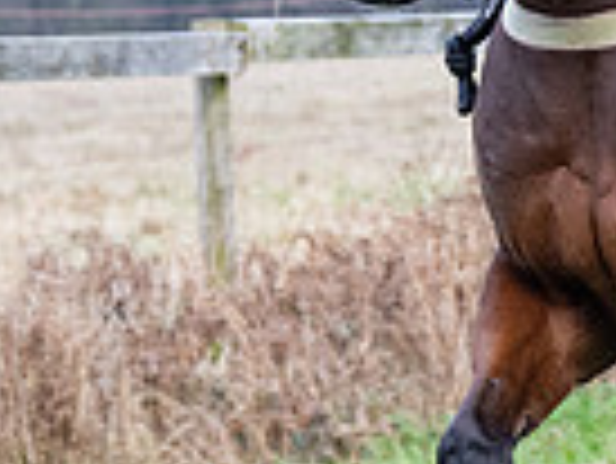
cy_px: -14
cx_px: 645
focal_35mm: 530
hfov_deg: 3.7
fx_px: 9440
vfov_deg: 2.8
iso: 1000
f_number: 4
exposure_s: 1/400
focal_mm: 75
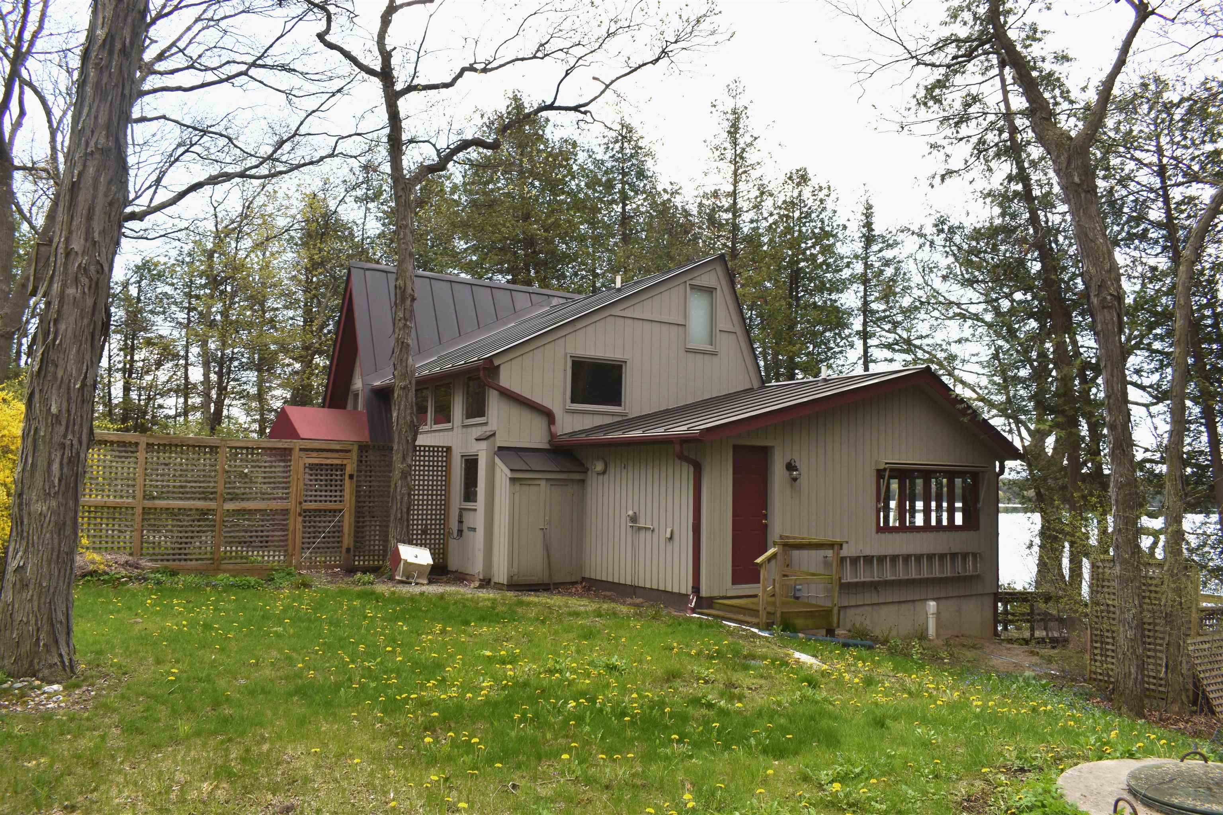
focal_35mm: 27
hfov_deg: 67.4
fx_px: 917
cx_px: 612
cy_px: 408
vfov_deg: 47.9
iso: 100
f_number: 7.1
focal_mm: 18
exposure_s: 1/200
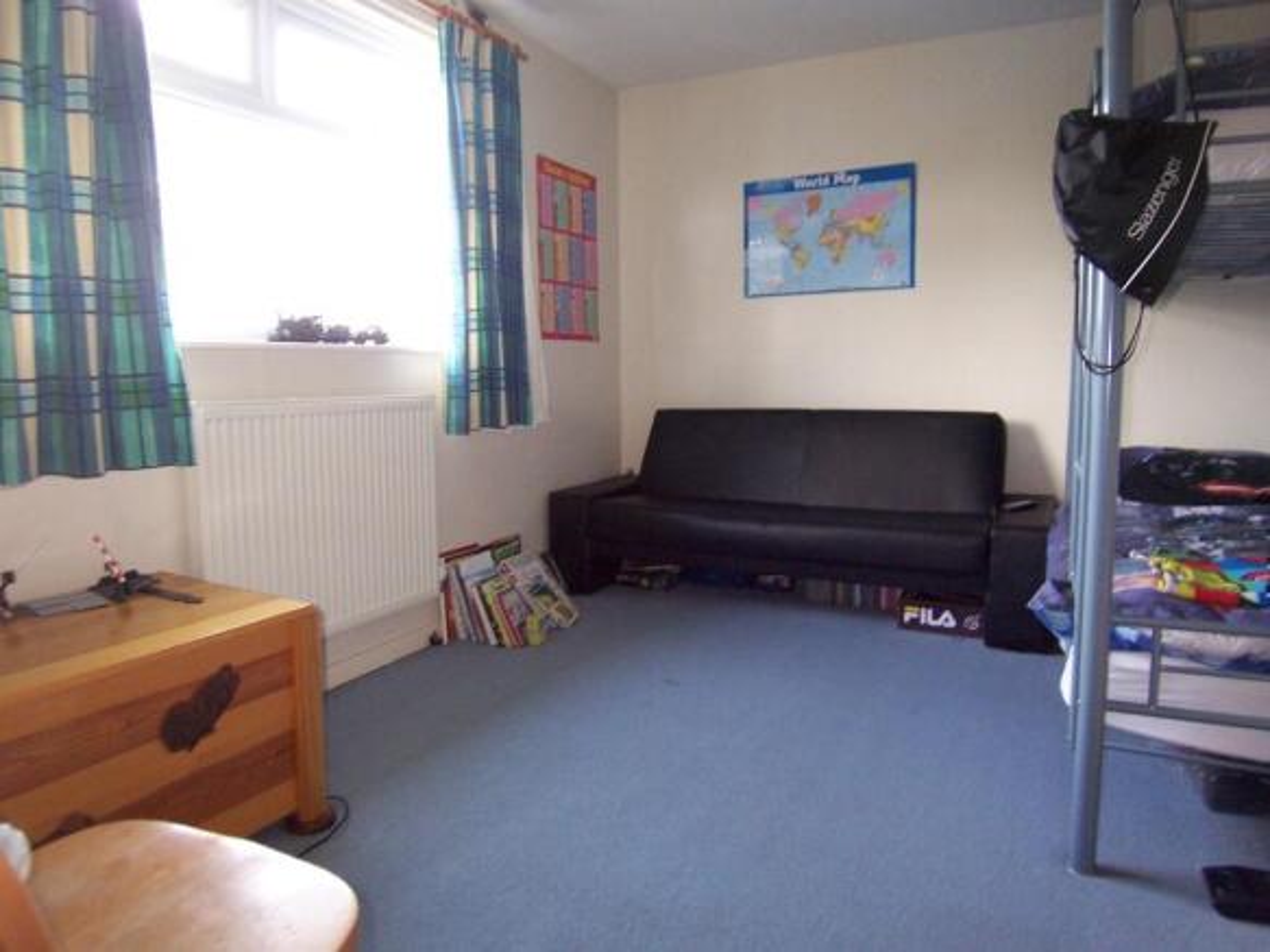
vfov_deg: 58.9
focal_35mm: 23
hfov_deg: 73.9
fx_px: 844
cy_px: 476
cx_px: 635
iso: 200
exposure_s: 1/30
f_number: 2.8
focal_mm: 3.8
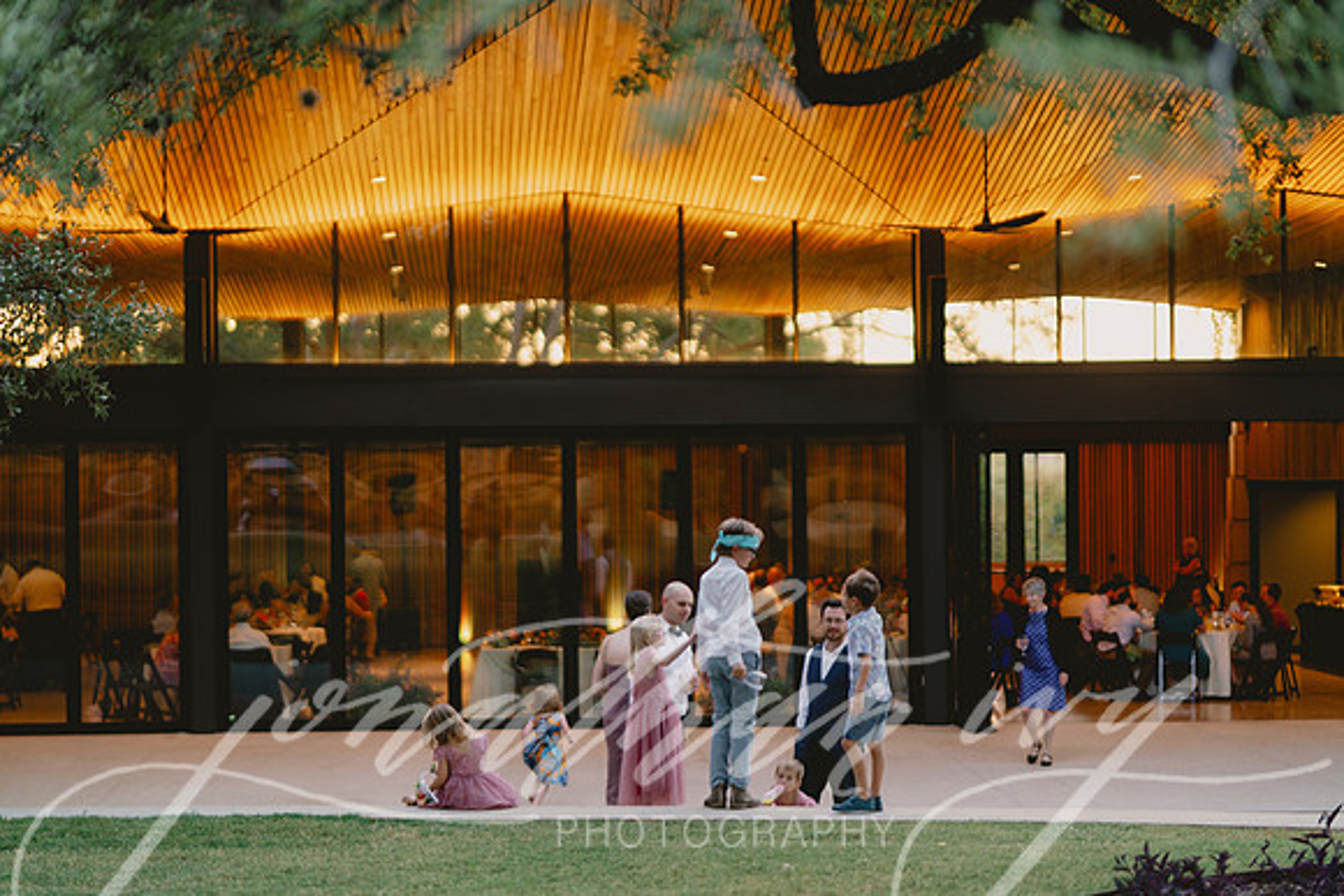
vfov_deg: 16.1
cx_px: 672
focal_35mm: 85
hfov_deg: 23.9
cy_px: 448
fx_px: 3174
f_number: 1.4
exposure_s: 1/200
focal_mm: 85
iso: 200
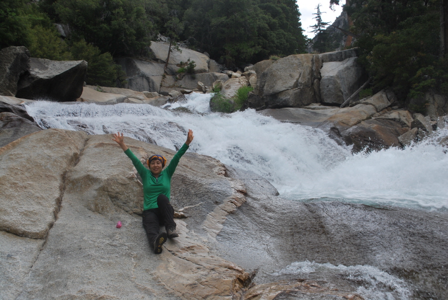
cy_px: 150
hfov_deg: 46.4
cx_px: 224
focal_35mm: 42
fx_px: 523
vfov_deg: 32.0
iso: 100
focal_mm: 28
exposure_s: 1/200
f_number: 7.1
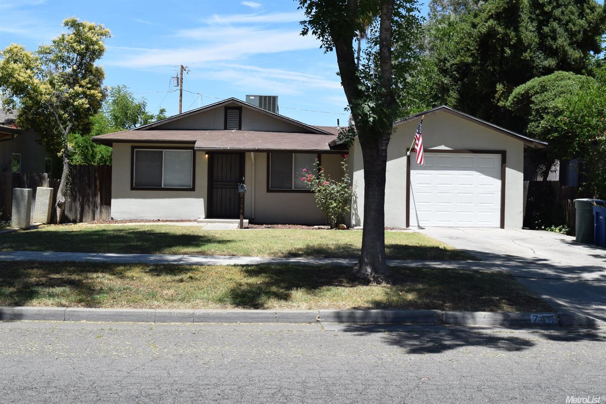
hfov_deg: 43.6
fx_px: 758
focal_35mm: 45
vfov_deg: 29.9
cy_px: 202
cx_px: 303
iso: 200
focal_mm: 30
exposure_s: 1/400
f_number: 10
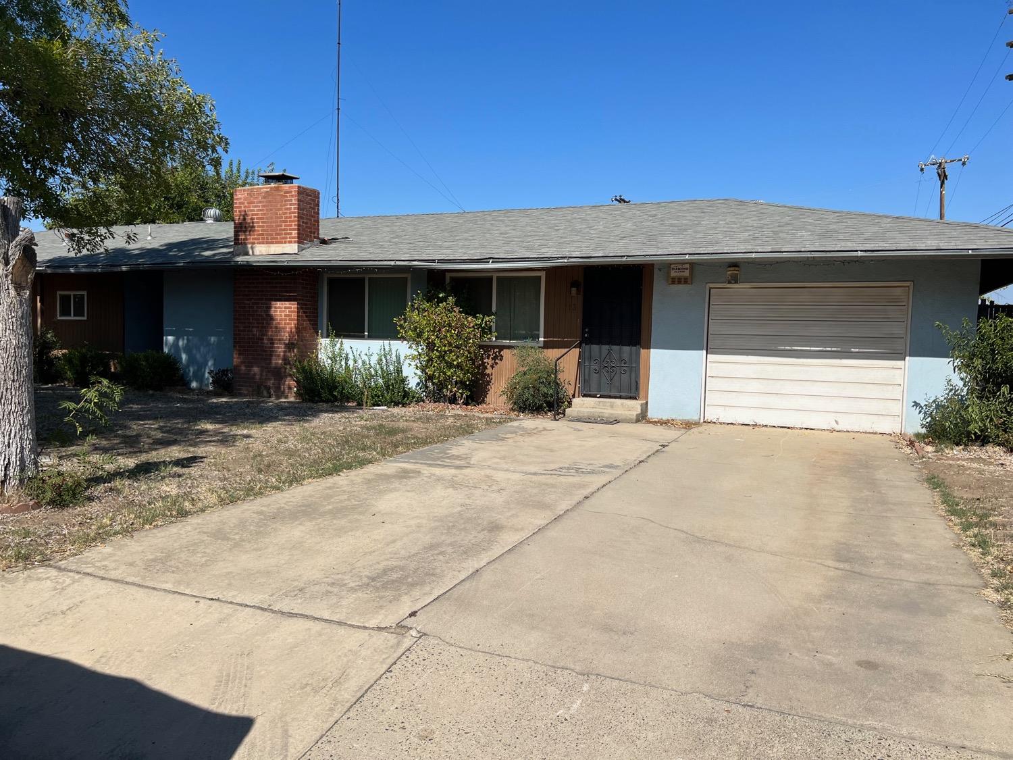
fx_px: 761
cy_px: 380
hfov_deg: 67.3
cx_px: 506
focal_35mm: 26
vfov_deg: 53.1
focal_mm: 5.7
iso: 50
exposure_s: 1/5319
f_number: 1.5
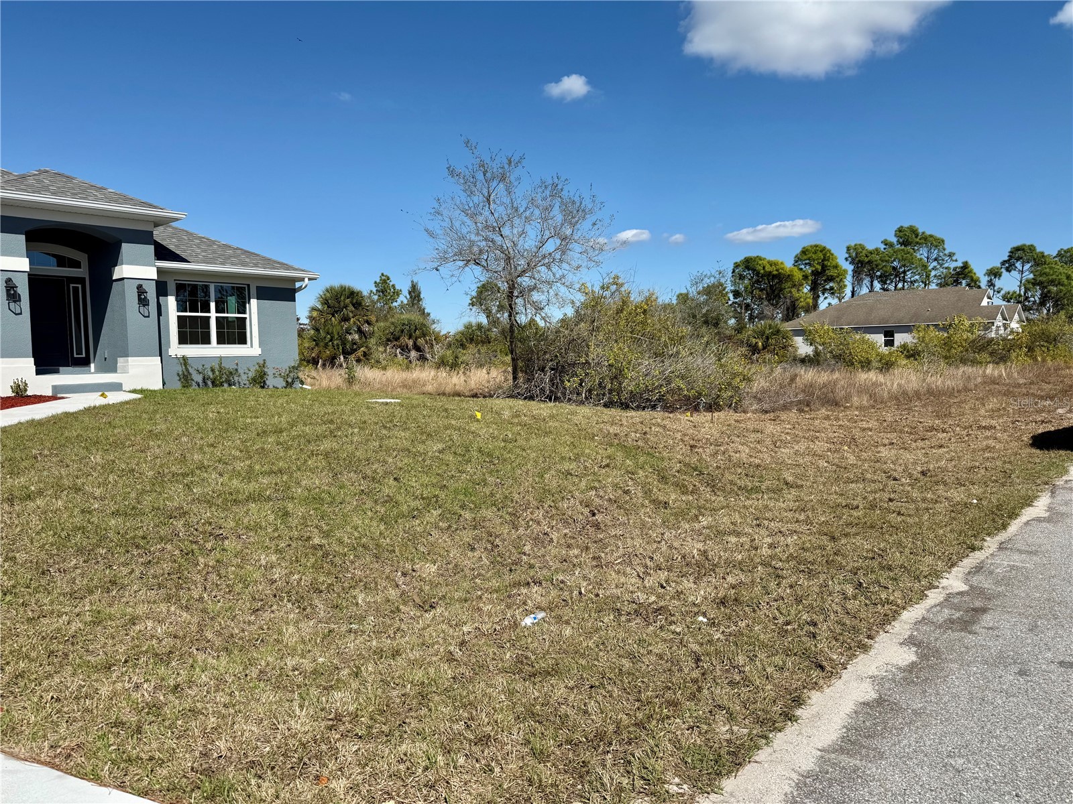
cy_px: 402
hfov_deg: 71.6
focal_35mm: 24
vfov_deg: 56.8
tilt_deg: -3.4
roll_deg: +1.0
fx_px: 744
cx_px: 536
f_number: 1.78
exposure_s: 1/6711
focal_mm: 6.76
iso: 80
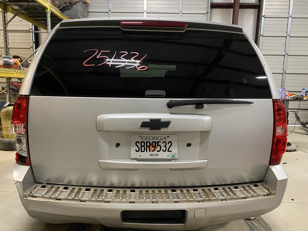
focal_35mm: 26
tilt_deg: -9.0
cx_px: 154
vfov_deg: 53.1
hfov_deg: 67.3
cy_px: 116
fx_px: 231
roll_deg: -1.7
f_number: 1.8
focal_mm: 4.25
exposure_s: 1/60
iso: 500
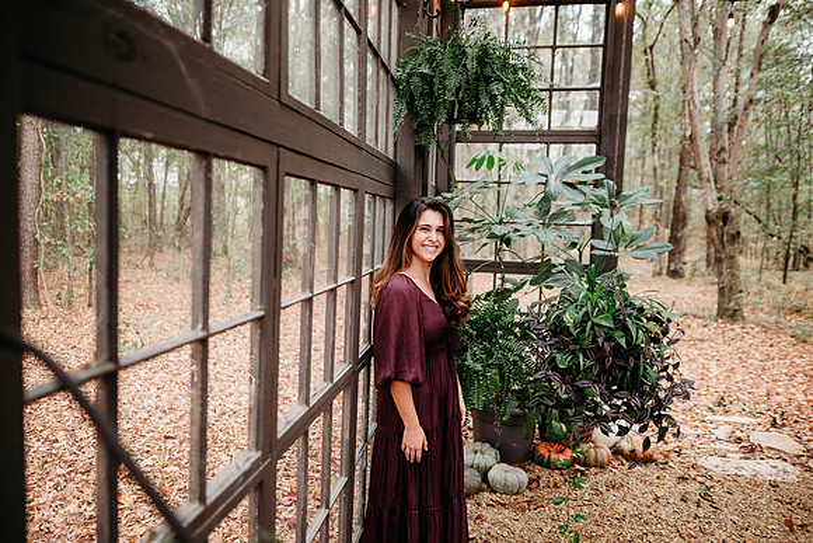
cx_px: 394
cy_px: 271
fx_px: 572
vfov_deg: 50.7
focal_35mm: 25
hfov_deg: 70.7
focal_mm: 24
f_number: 2.2
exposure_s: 1/400
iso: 320
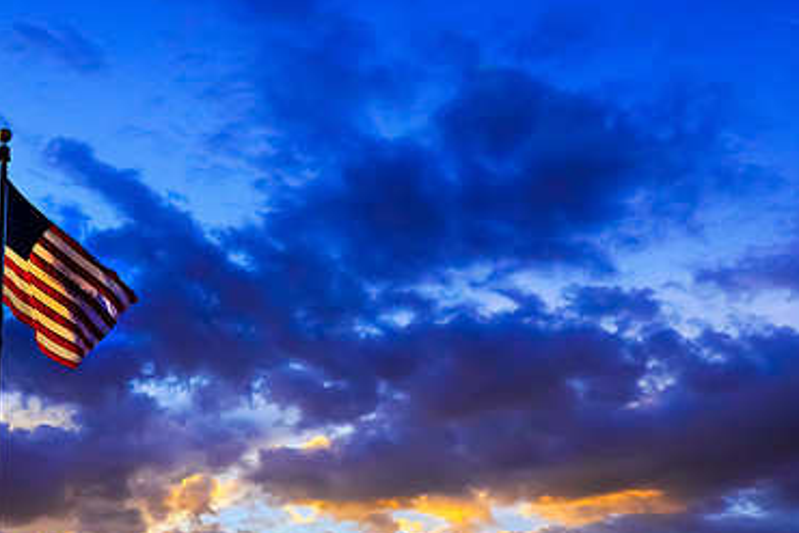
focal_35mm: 94
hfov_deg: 21.6
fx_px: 2087
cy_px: 379
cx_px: 328
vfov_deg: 14.5
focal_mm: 60
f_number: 11
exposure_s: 1/200
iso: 400
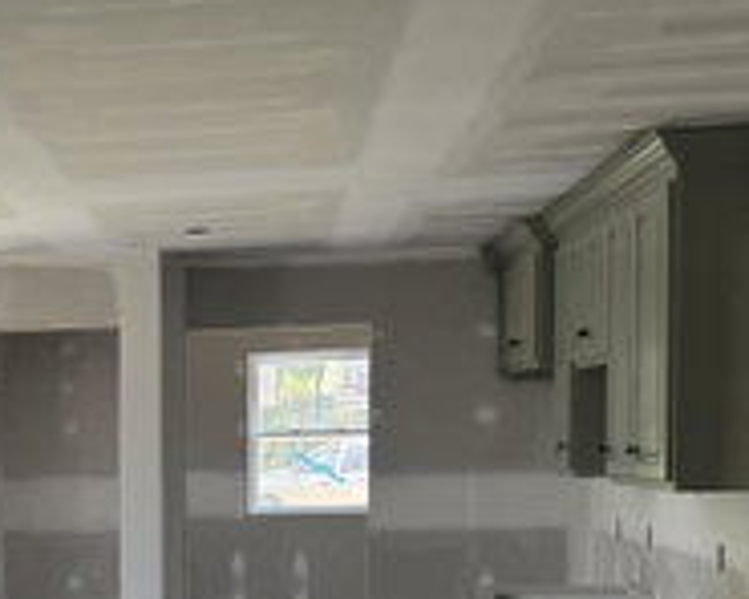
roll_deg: +1.0
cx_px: -156
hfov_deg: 21.8
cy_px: 563
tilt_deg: -2.4
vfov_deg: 18.6
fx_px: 1796
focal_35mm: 81
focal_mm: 6.76
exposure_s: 1/271
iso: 100
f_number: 1.78
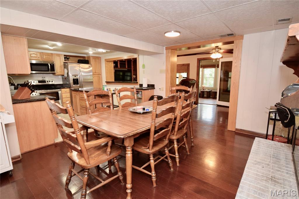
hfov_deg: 100.4
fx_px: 125
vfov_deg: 77.3
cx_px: 150
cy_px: 100
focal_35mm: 15
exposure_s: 1/80
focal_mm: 10
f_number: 4.5
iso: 800
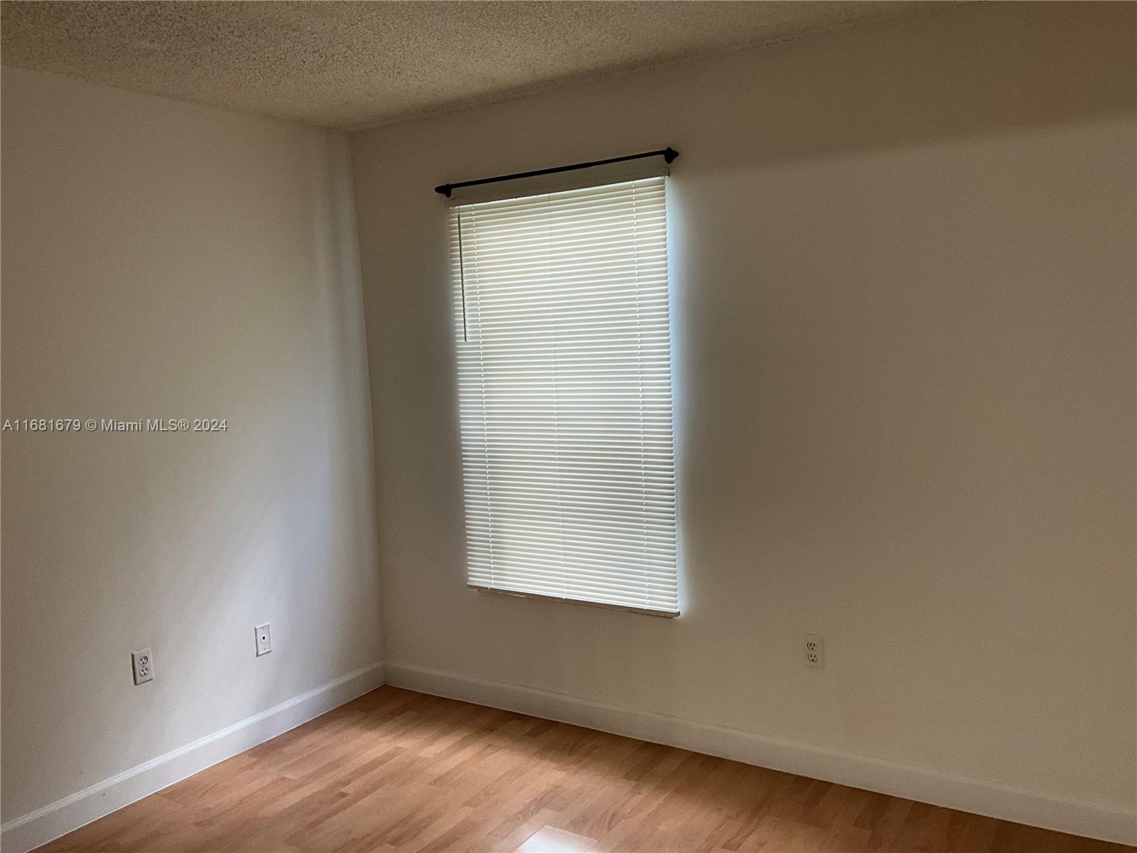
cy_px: 426
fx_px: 953
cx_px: 568
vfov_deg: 48.2
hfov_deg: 61.7
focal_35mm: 29
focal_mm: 3
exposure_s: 1/60
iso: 80
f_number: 1.8
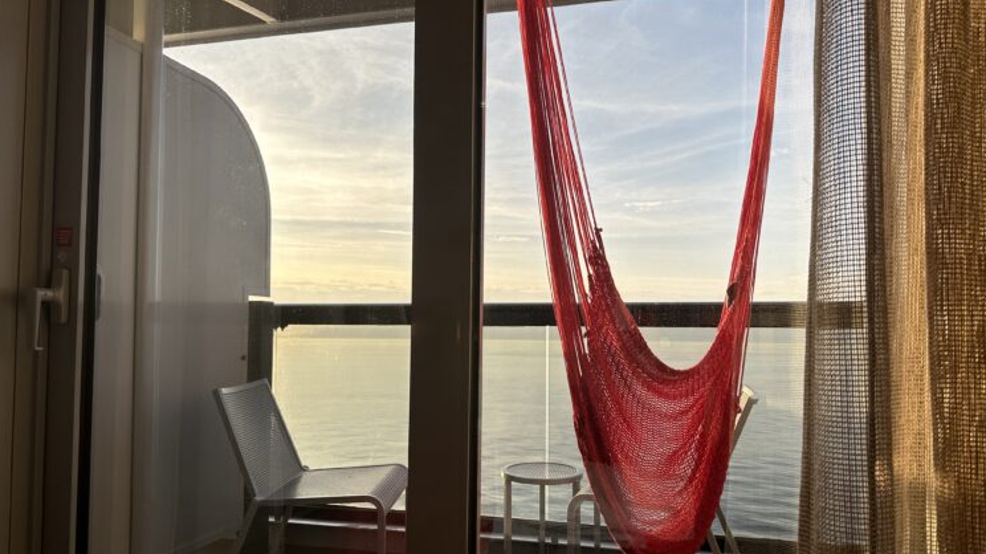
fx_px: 706
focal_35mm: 27
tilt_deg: +1.4
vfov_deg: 42.8
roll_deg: -0.5
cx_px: 490
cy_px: 306
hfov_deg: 69.9
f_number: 1.78
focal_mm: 6.86
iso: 80
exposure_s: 1/1062
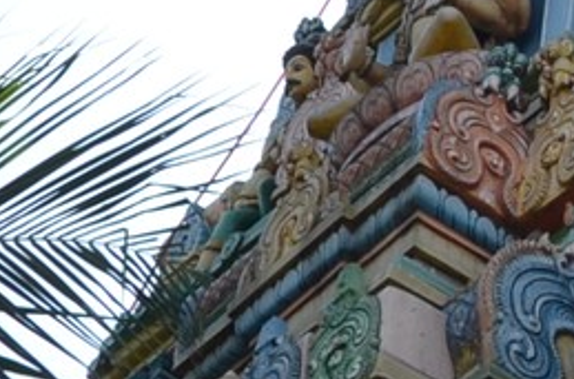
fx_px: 3715
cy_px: 197
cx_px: 1199
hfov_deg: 8.3
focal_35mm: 234
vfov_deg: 5.8
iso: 200
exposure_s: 1/250
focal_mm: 21
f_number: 10
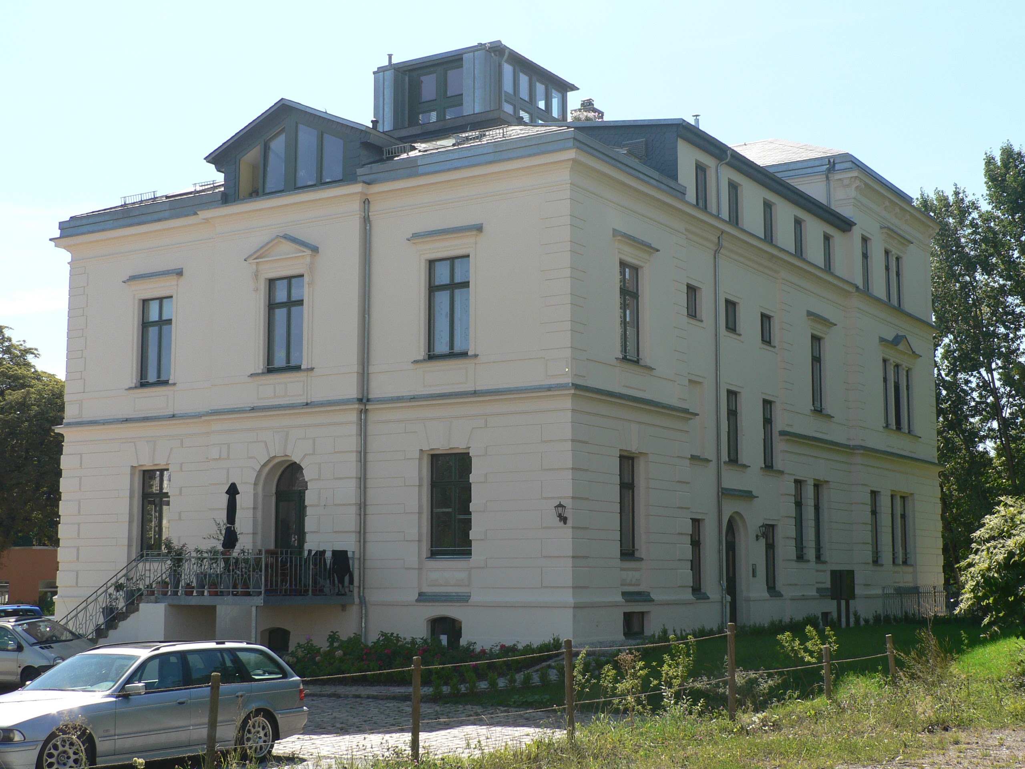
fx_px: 1510
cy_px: 384
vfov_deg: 28.6
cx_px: 512
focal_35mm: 51
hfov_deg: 37.5
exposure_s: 1/320
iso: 80
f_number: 4
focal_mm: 8.4
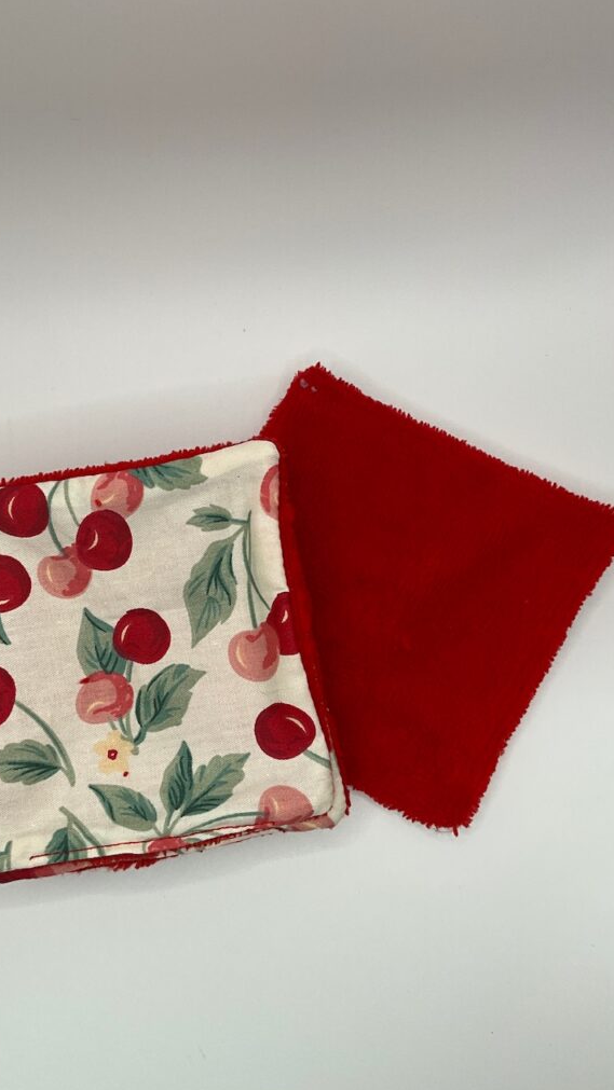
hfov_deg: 36.6
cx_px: 260
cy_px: 549
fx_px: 926
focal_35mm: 32
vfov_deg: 61.0
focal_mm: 3
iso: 32
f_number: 1.8
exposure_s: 1/122
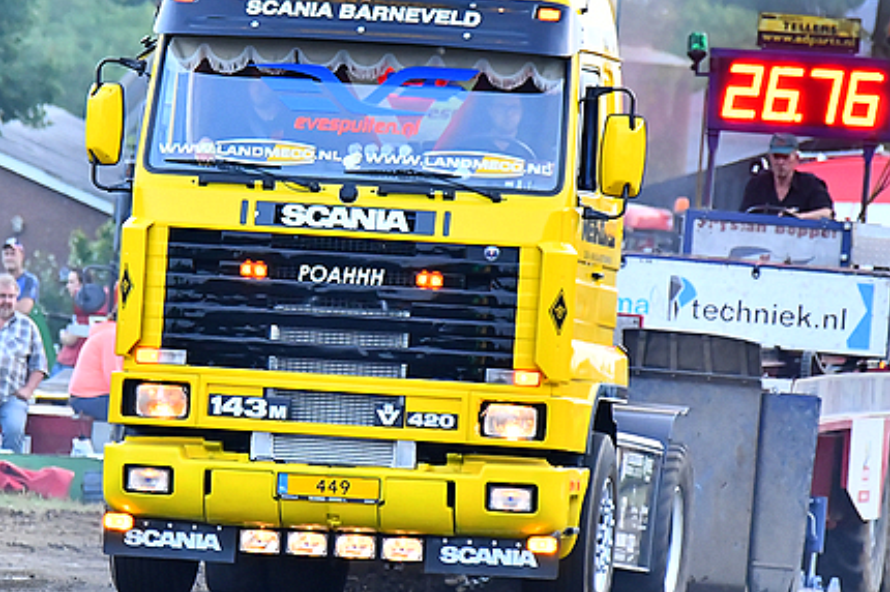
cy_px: 249
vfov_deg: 2.2
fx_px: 15167
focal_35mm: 614
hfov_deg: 3.4
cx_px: 275
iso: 1600
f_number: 5.6
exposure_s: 1/125
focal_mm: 220
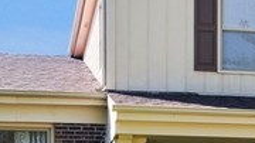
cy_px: 118
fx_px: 757
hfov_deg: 18.9
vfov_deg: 10.8
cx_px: 203
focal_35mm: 112
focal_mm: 20
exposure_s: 1/160
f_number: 8
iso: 200
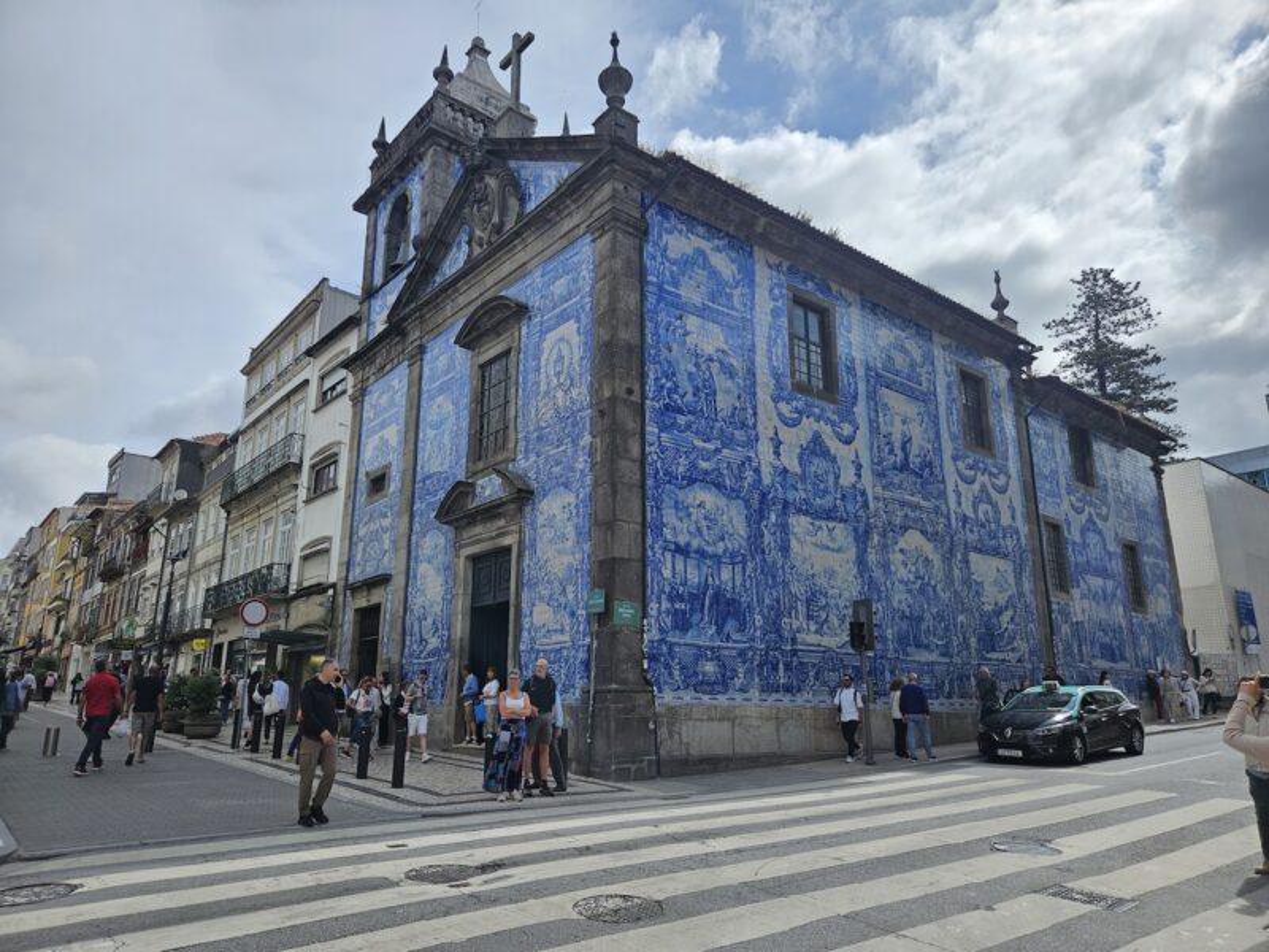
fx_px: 843
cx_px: 634
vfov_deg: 58.9
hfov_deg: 73.9
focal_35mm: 23
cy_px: 476
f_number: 1.8
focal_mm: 5.4
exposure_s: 1/3819
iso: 25
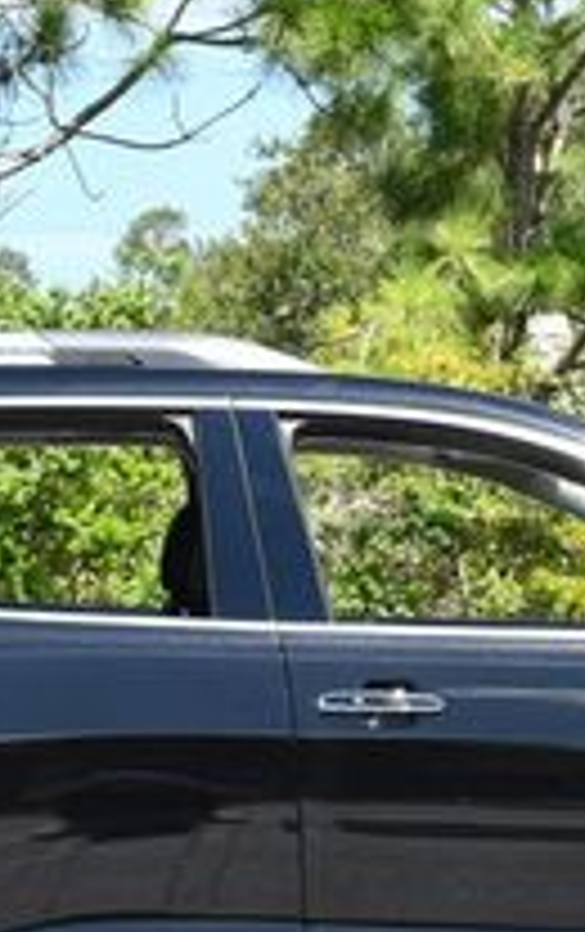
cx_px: 333
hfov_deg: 7.0
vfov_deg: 11.1
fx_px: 4805
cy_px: 536
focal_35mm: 189
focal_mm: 30
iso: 200
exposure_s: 1/250
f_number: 7.1
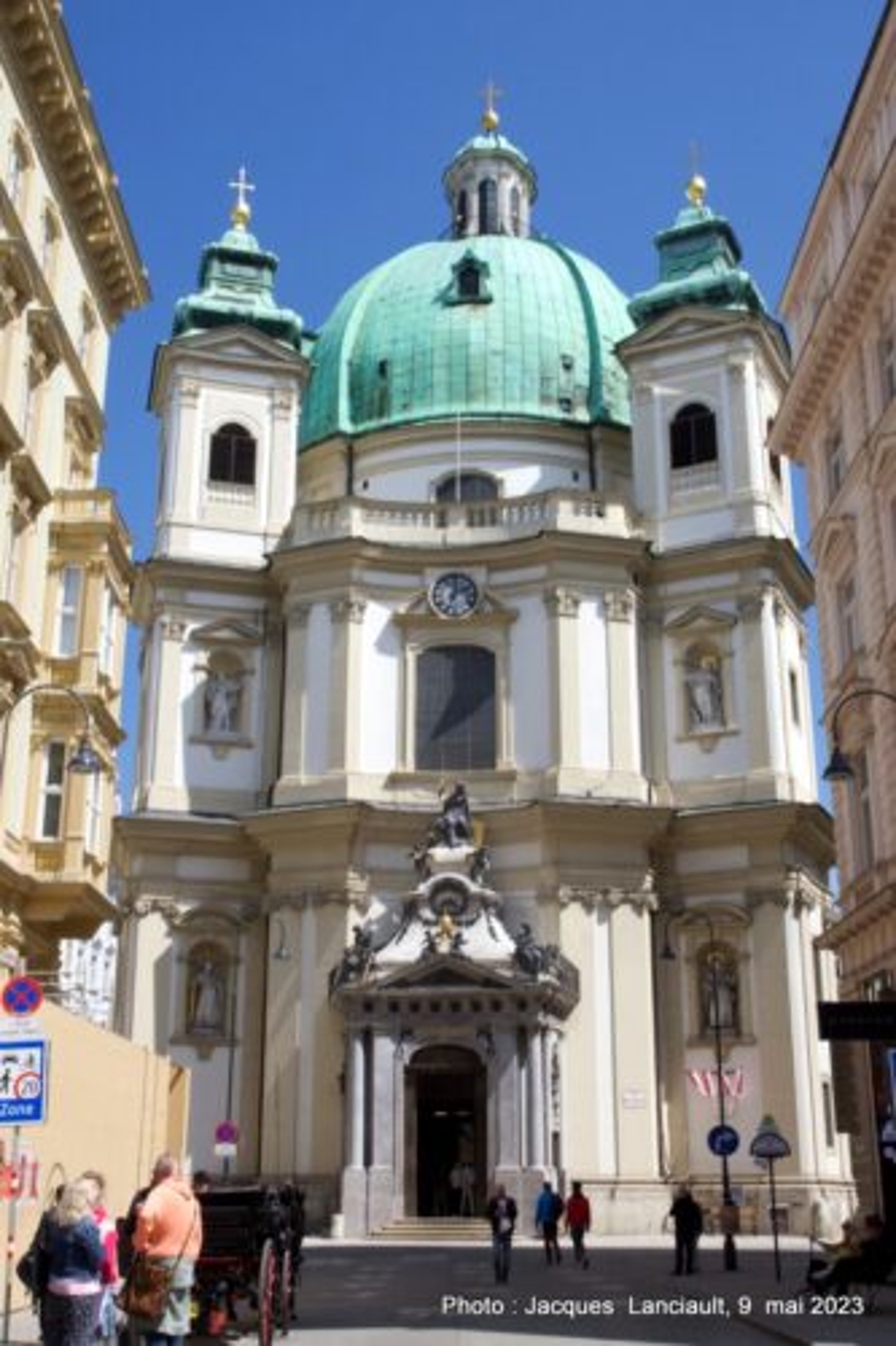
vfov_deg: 51.9
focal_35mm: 37
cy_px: 673
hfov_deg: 35.9
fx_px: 1382
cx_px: 448
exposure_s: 1/50
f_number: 22
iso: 125
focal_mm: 25
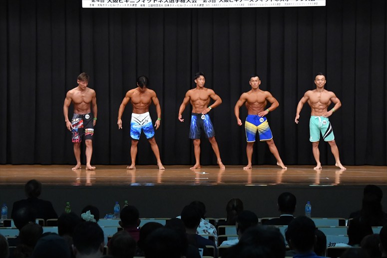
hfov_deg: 18.9
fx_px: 1160
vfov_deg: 12.7
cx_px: 194
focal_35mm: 108
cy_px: 129
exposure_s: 1/400
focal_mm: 72
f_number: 5.6
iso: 8000
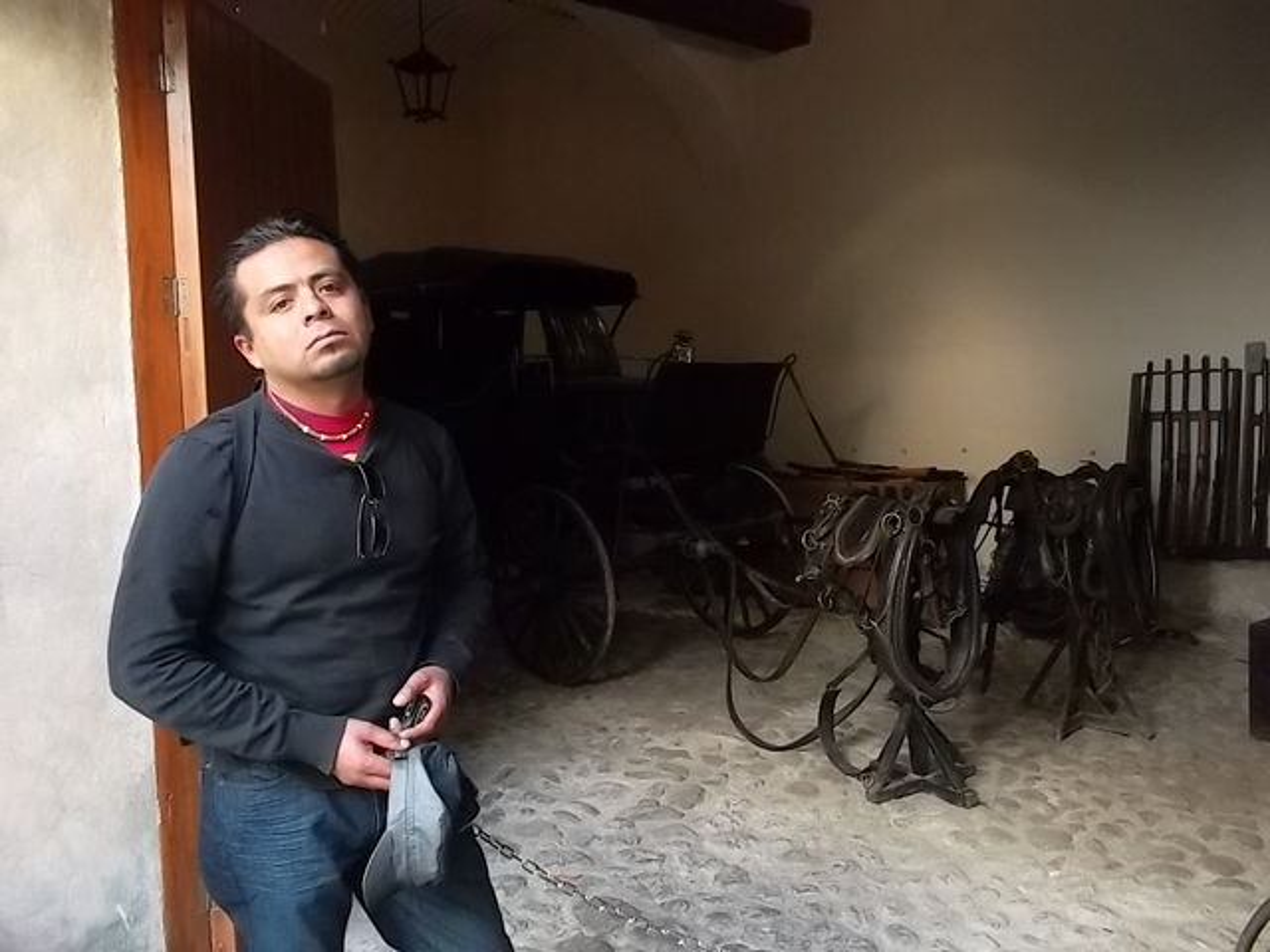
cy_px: 476
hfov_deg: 63.4
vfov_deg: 49.7
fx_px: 1027
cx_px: 635
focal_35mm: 28
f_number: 3.3
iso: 280
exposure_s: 1/45
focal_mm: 4.1
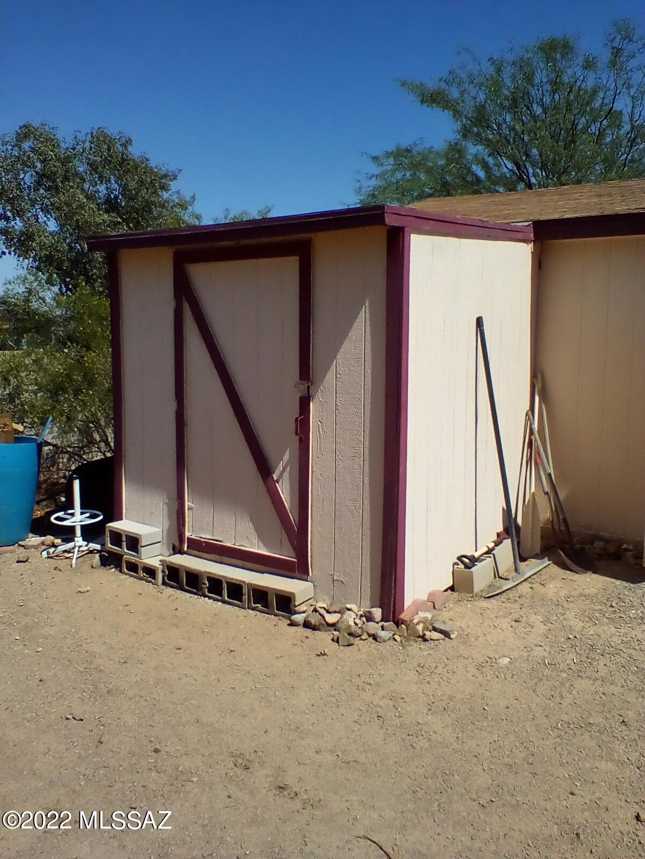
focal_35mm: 31
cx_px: 322
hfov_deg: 45.4
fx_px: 770
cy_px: 430
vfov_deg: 58.4
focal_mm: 2.38
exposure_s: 1/2639
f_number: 2.4
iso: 100
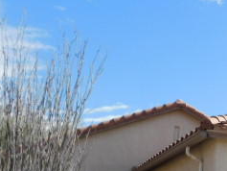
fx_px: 407
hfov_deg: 30.0
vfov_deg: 23.1
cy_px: 153
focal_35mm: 62
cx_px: 199
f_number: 3
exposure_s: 1/1250
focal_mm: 4
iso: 125
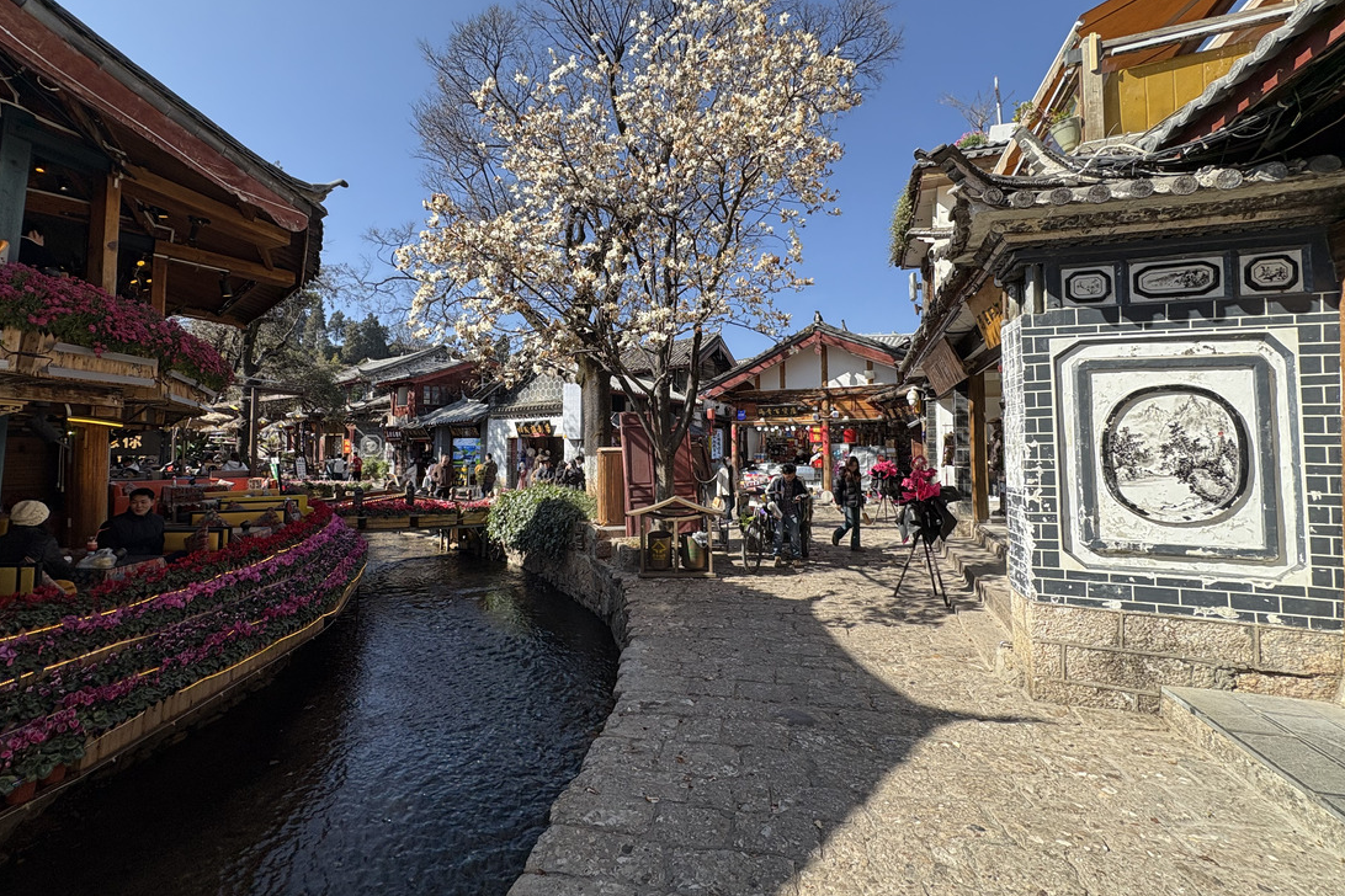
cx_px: 636
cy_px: 417
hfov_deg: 96.6
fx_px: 598
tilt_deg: +3.3
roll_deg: +0.3
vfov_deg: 73.7
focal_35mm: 16
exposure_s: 1/879
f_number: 2.2
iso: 40
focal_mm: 2.22
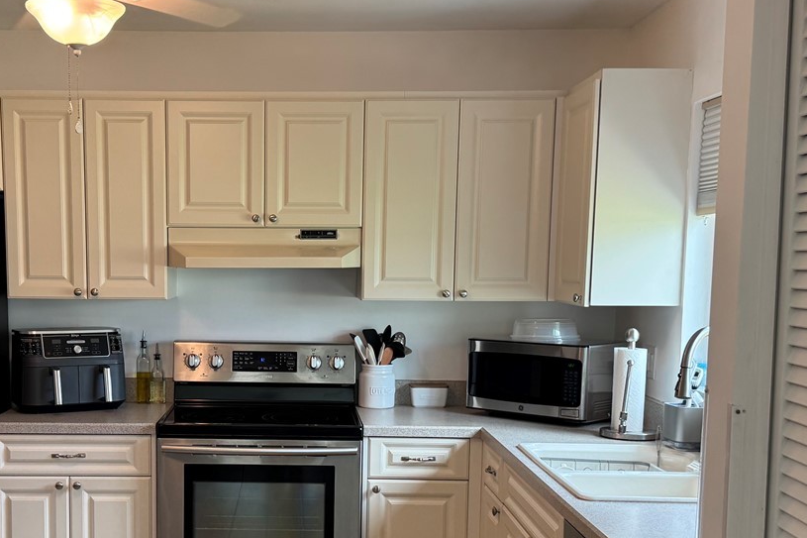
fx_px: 1098
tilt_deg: -7.0
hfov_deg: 39.9
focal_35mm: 49
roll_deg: -0.5
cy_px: 379
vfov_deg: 27.3
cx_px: 276
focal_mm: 6.76
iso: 125
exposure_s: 1/120
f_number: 1.78
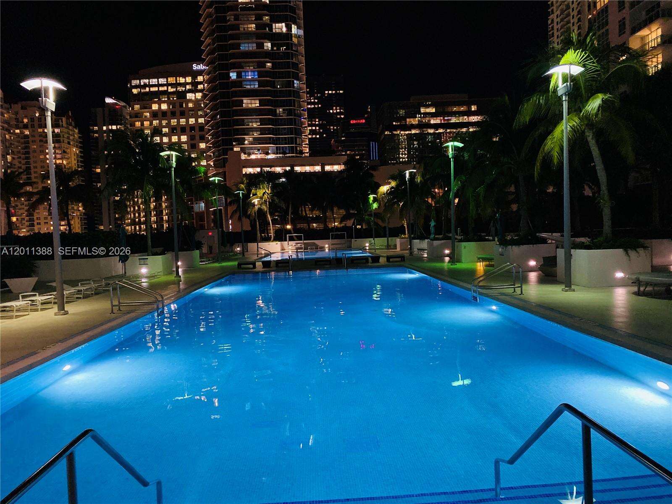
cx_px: 336
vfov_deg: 53.1
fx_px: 505
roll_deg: +1.7
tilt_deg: -0.7
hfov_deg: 67.3
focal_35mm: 26
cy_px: 252
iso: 800
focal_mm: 4.25
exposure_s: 1/30
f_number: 1.8
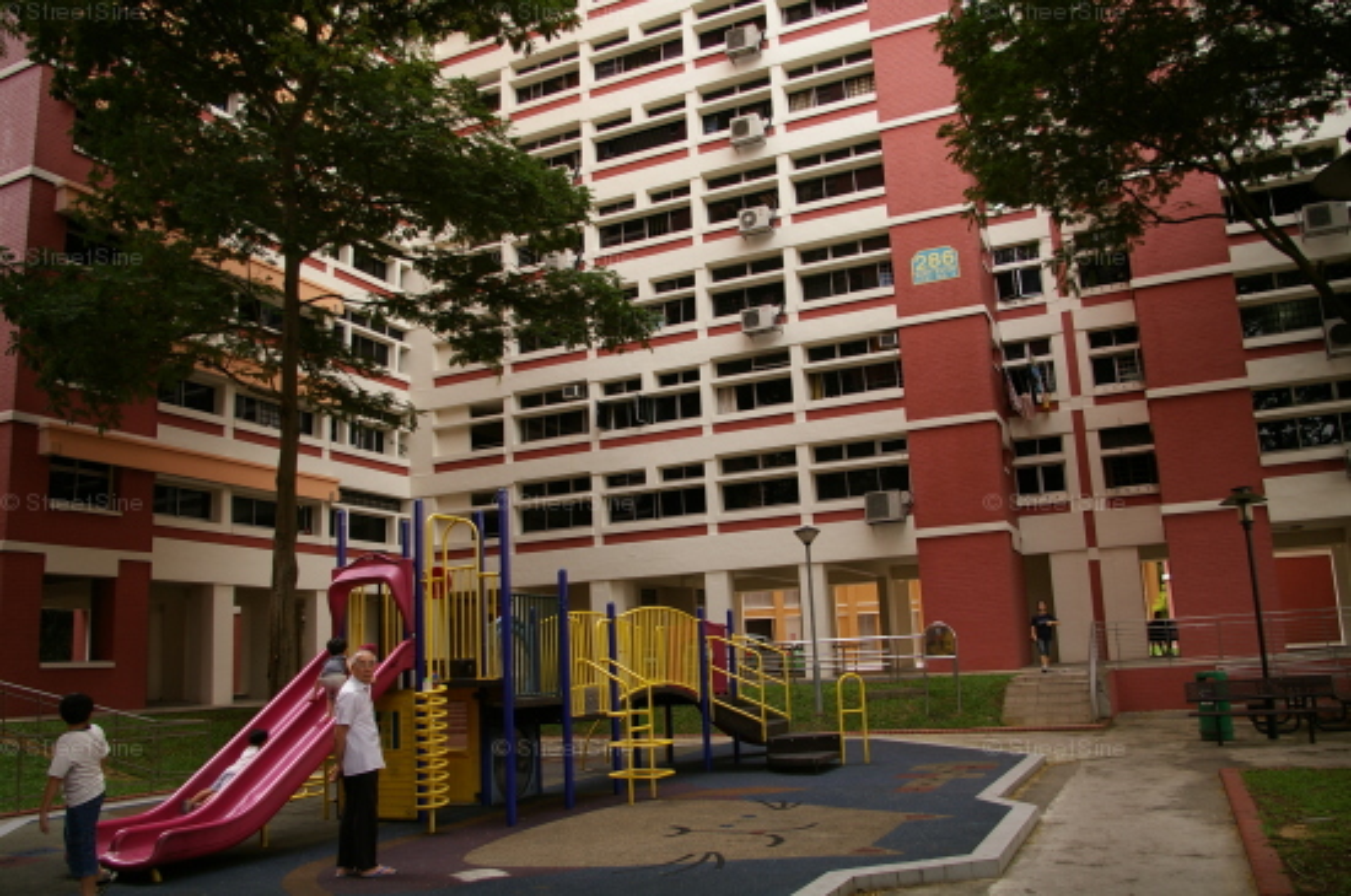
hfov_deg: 67.5
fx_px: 1012
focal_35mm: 27
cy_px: 448
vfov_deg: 47.8
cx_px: 676
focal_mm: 18
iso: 200
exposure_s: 1/45
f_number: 5.6
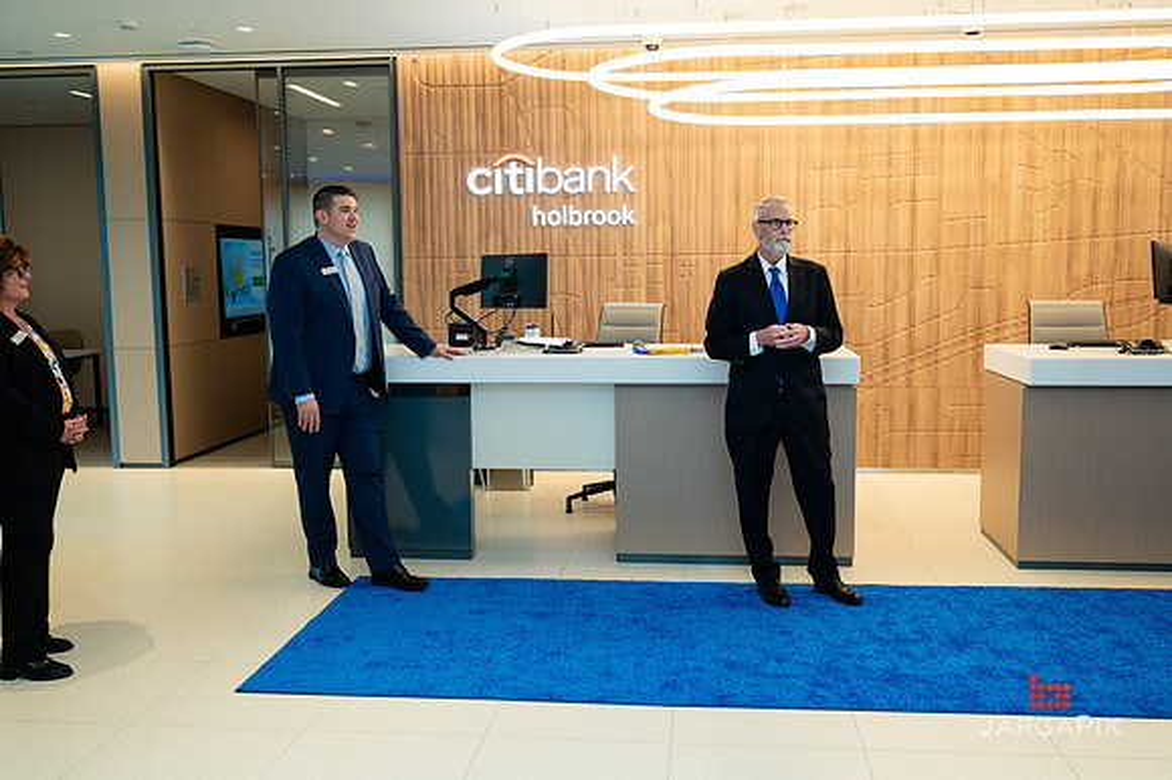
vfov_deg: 38.5
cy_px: 393
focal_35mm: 34
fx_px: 1116
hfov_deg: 55.4
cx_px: 594
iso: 500
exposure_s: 1/200
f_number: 3.5
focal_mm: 33
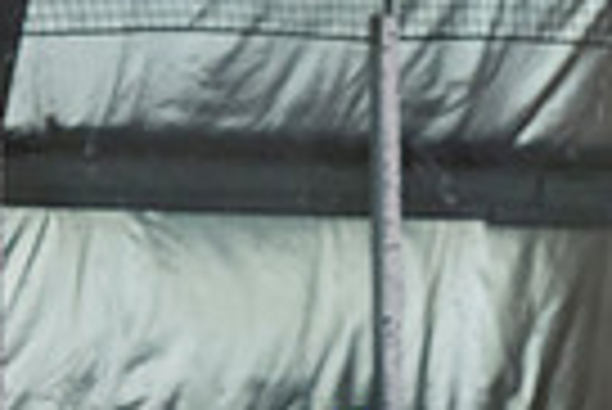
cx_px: 810
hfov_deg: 3.6
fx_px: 9768
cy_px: 858
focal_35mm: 574
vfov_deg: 2.4
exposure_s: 1/640
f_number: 3.2
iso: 3200
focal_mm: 135
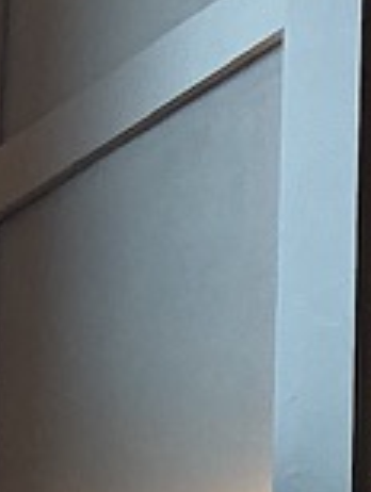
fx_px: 2651
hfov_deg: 7.6
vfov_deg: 9.4
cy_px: 1185
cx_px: 774
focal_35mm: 186
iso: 64
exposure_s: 1/60
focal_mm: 3
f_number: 1.8
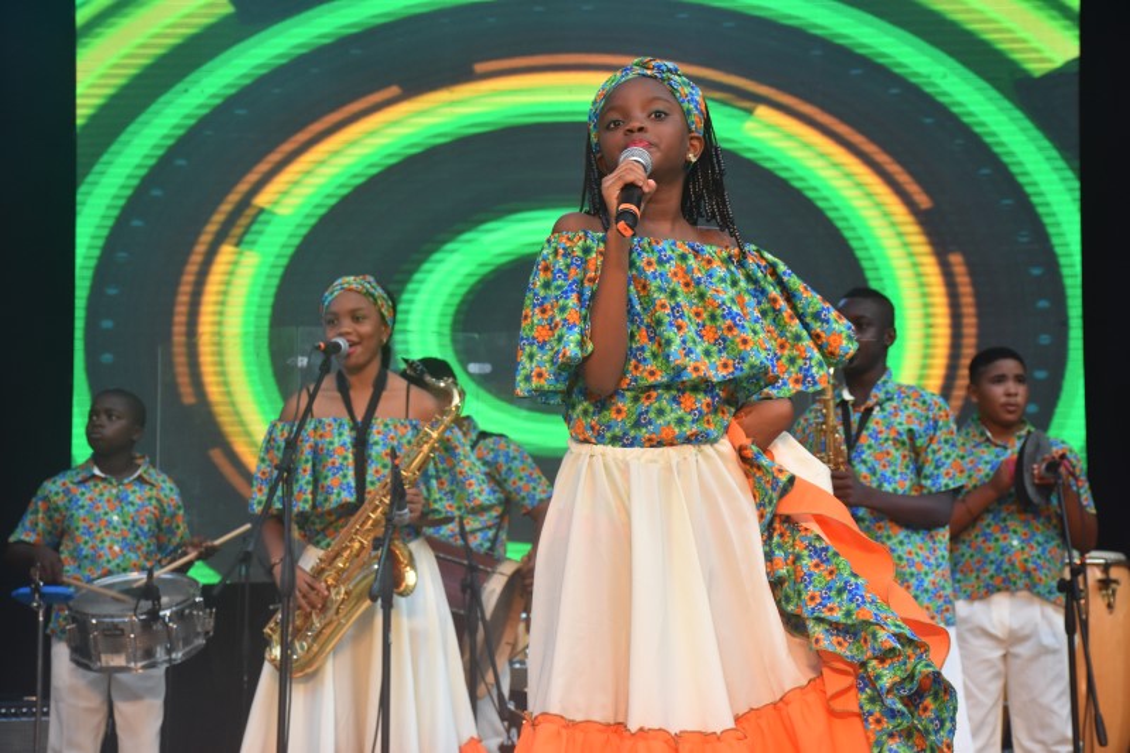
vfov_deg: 16.3
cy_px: 376
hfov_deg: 24.2
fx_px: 2636
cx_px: 565
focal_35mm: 84
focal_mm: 56
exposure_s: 1/250
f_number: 6.3
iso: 1000
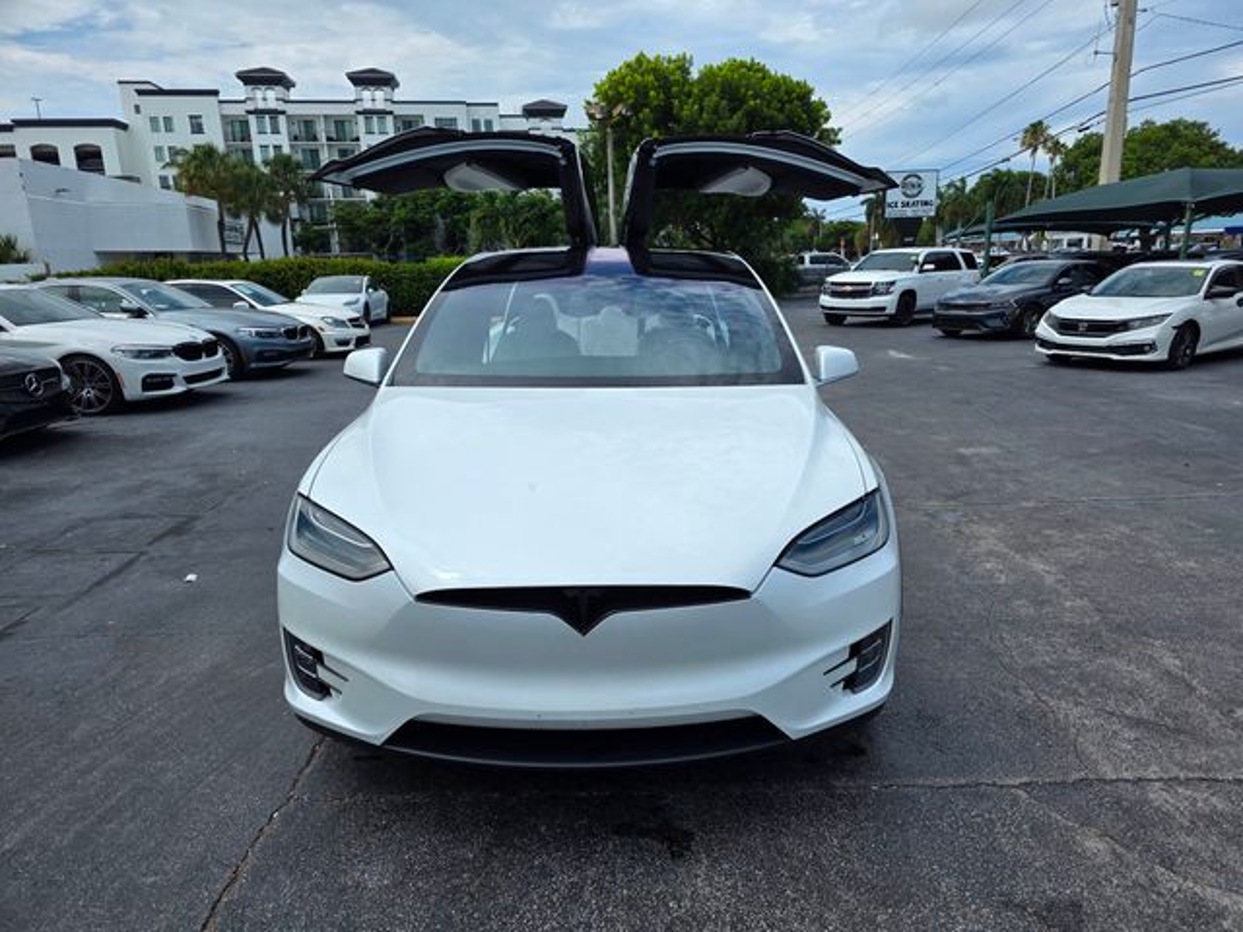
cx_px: 622
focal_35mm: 23
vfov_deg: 58.9
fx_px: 826
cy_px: 466
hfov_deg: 73.9
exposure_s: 1/7944
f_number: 1.7
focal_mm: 6.3
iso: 80
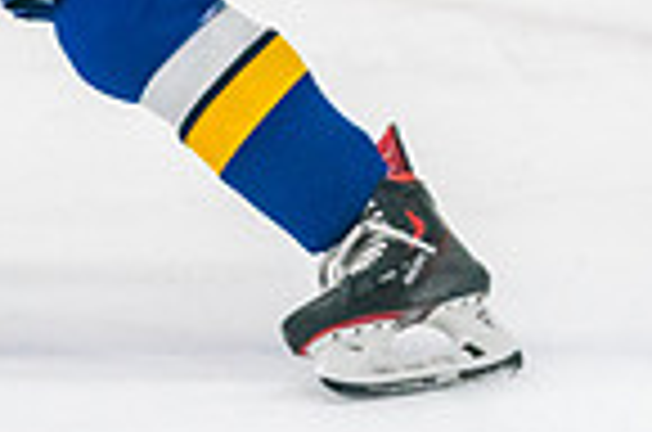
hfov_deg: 5.4
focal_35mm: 381
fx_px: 6885
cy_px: -483
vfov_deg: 3.6
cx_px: 77
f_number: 2.8
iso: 3200
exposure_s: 1/1250
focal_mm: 83
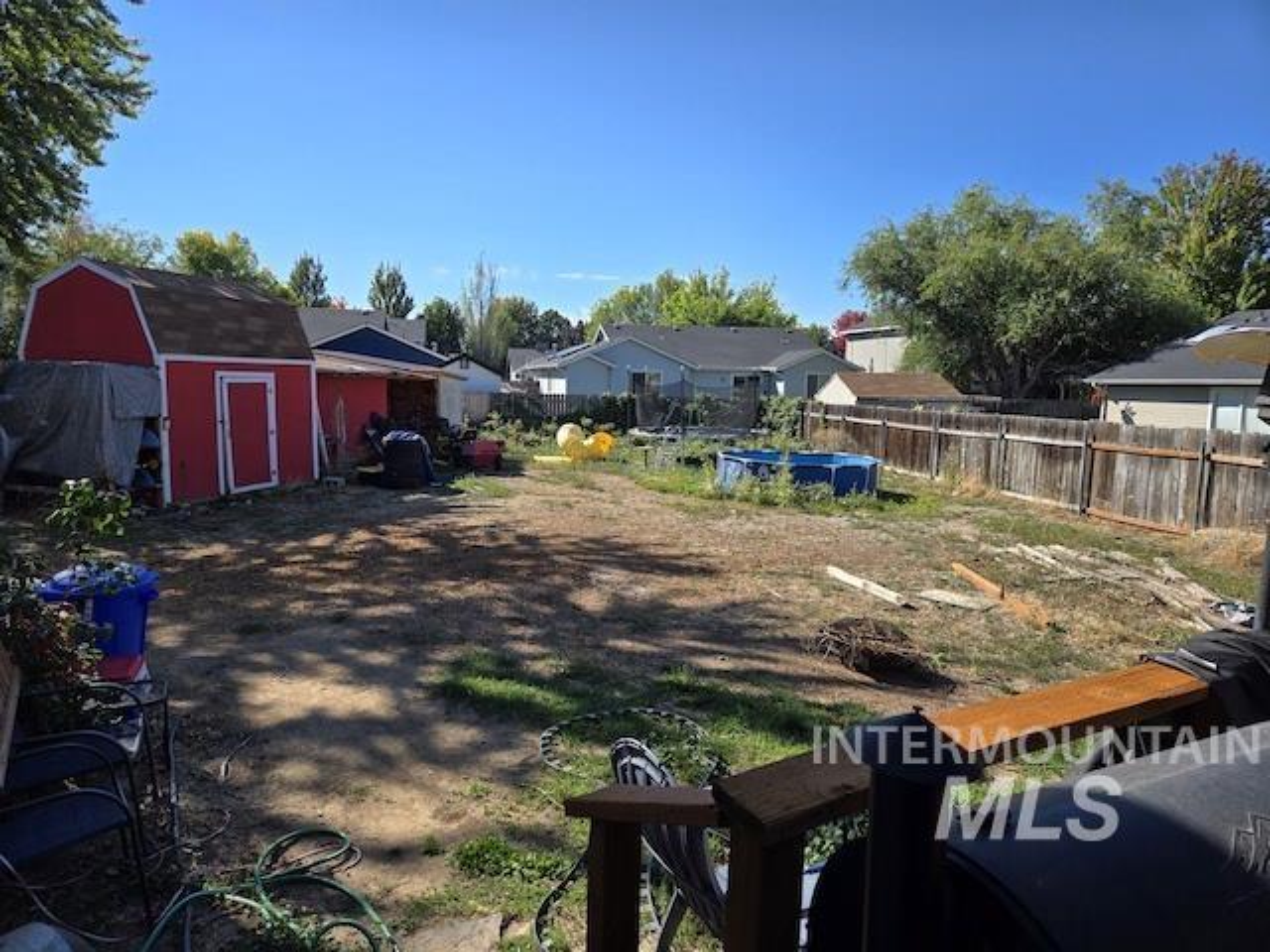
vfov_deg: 58.9
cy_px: 476
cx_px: 635
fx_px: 844
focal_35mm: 23
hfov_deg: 73.9
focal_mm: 5.4
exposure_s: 1/1429
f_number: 1.8
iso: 25
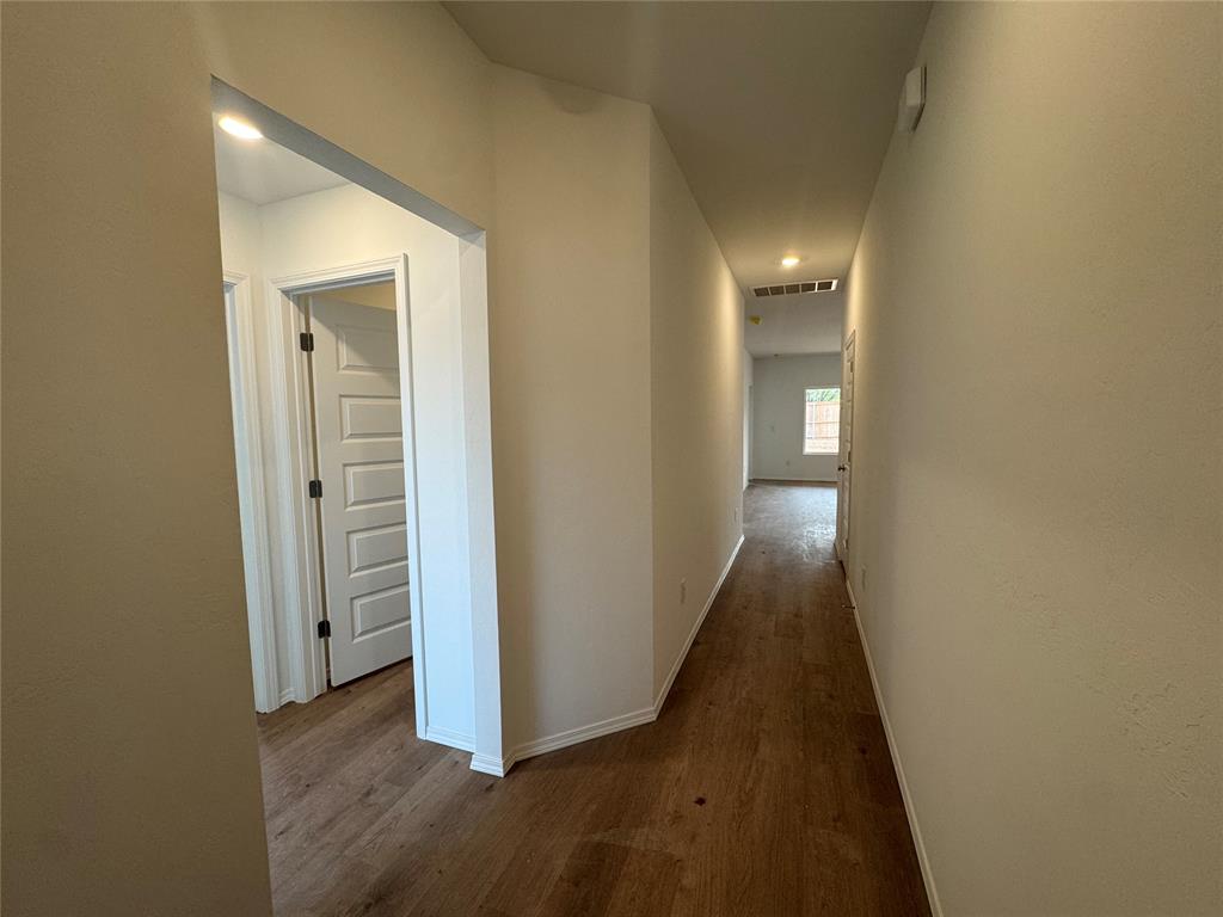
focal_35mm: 14
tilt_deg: -5.4
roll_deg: +0.1
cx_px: 612
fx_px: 495
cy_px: 458
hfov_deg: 102.1
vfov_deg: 85.7
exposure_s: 1/120
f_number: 2.2
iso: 125
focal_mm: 2.22
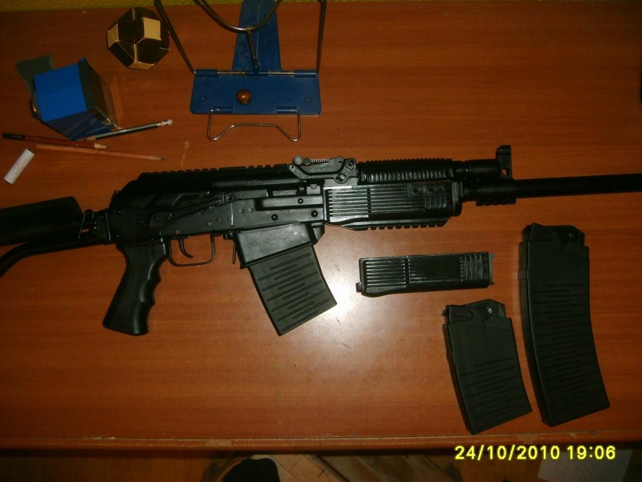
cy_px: 241
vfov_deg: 40.7
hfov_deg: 52.6
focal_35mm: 35
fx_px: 649
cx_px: 321
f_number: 2.8
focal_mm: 5.8
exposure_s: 1/30
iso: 100
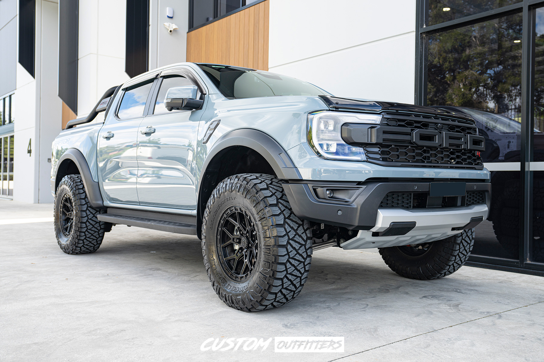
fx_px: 453
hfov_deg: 61.9
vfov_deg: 43.6
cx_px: 272
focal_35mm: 30
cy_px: 181
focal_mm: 30
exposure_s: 1/60
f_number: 4
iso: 100
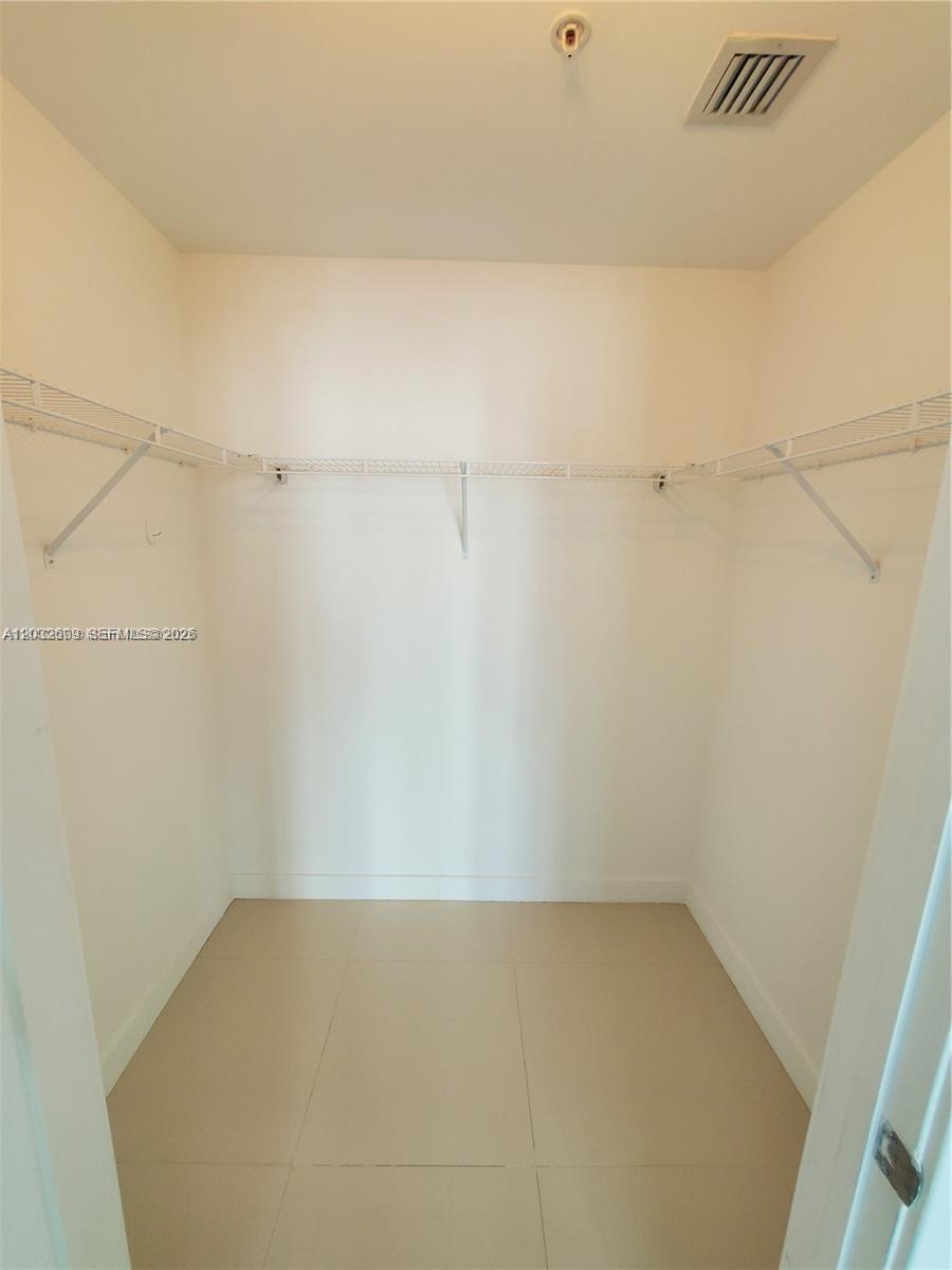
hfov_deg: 89.9
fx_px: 477
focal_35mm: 13
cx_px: 476
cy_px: 635
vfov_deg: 106.2
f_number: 2.2
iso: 80
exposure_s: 1/60
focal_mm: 1.8
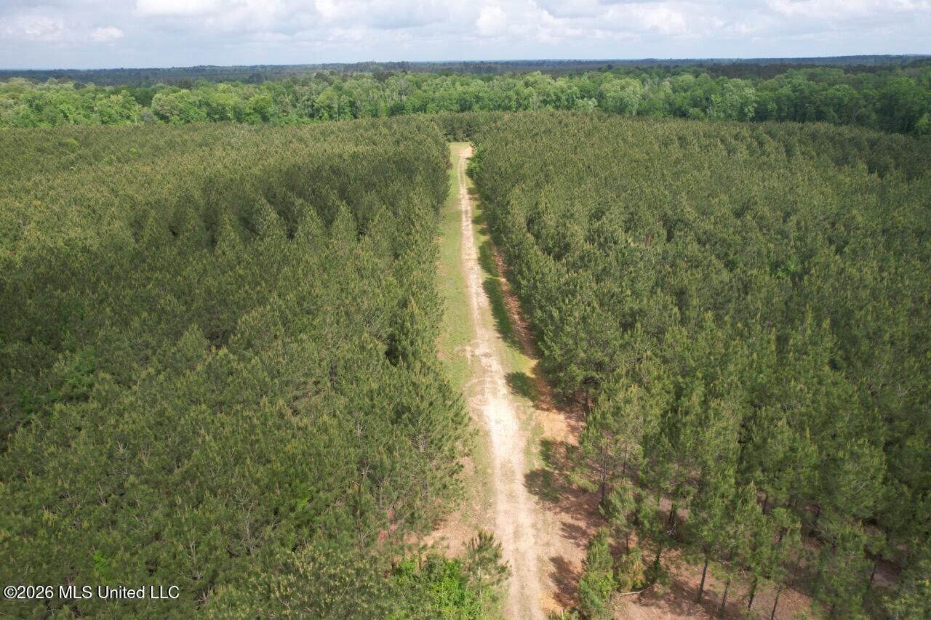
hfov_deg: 78.6
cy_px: 310
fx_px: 569
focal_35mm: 22
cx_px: 466
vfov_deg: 57.2
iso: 100
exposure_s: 1/1250
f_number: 2.8
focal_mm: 8.4
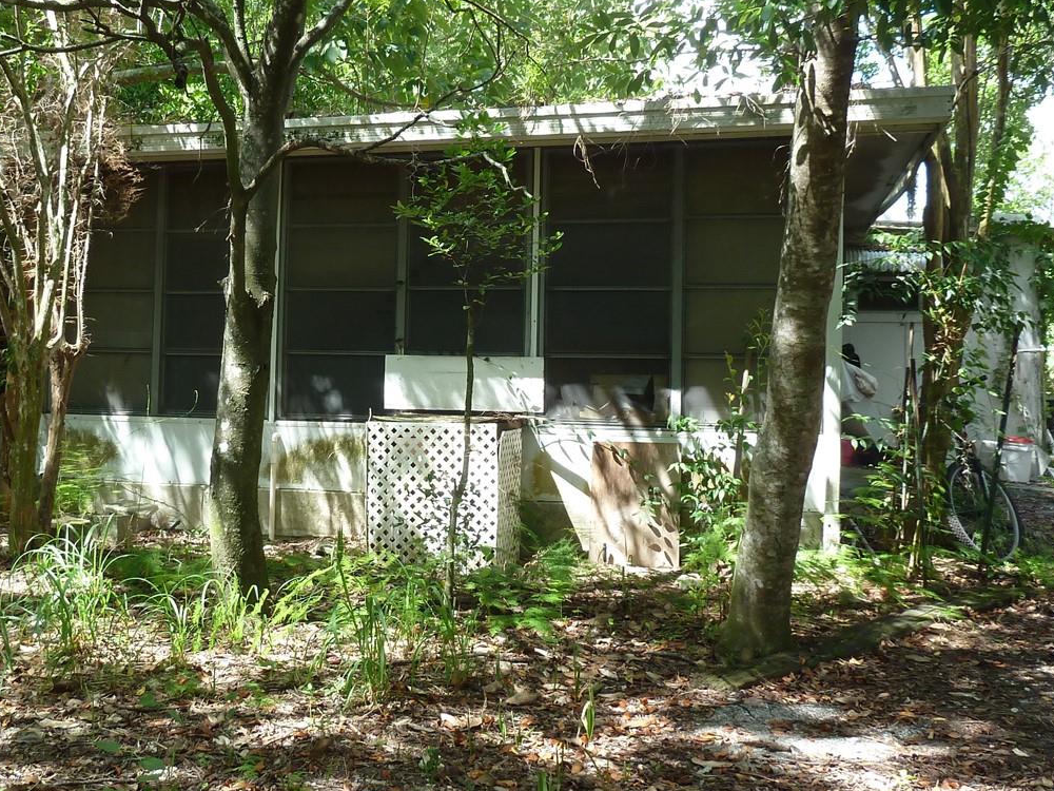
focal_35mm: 40
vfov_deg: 35.9
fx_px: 1218
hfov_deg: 46.3
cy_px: 335
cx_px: 377
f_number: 3.3
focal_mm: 4.1
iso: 80
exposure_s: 1/80
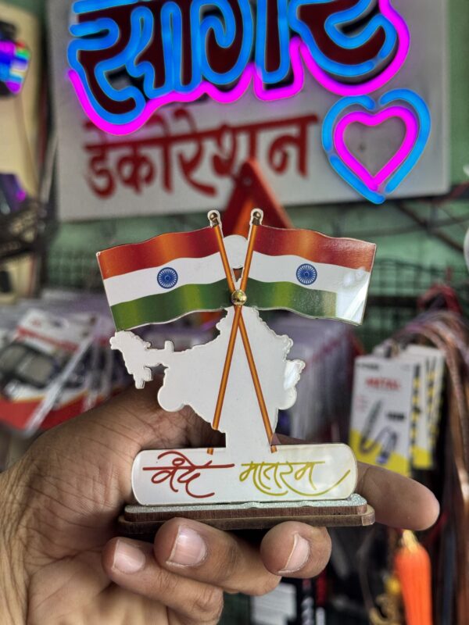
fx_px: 867
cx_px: 234
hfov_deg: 30.3
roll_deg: -1.0
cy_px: 312
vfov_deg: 39.7
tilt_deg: -2.1
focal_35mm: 48
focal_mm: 6.76
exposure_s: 1/100
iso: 64
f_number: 1.78
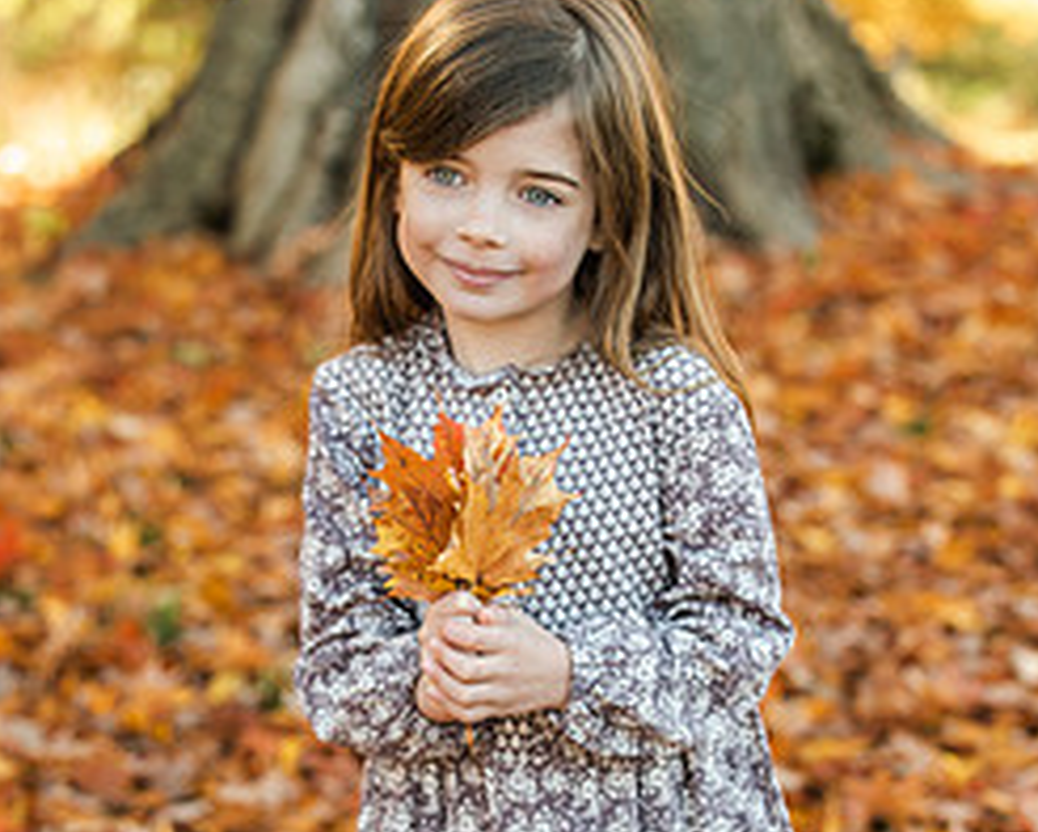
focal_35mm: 120
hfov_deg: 16.0
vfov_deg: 12.8
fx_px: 3688
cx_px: 443
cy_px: 617
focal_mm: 70
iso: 500
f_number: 4
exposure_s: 1/250
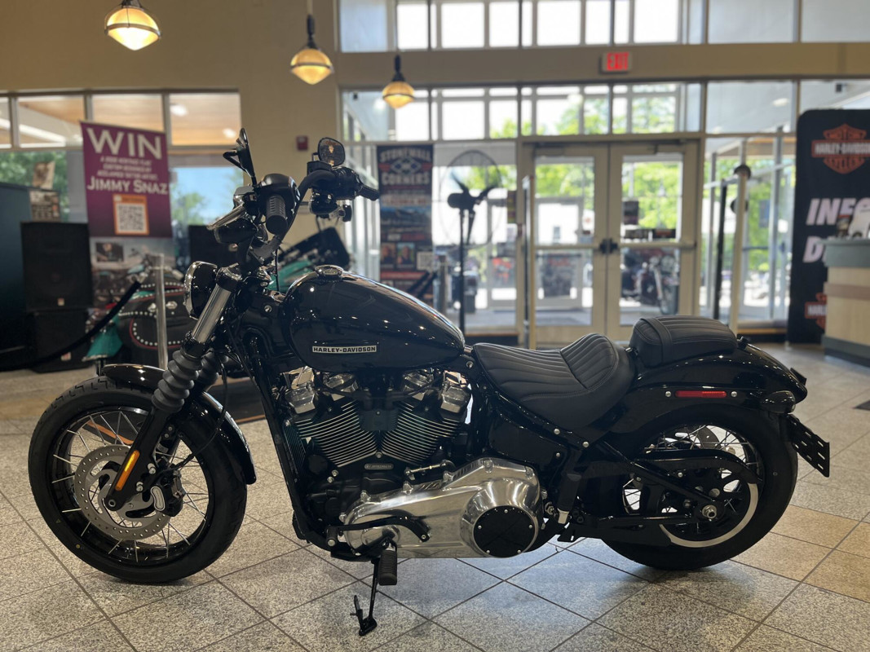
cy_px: 326
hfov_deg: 67.3
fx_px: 653
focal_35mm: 26
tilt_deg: -6.5
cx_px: 435
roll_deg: +1.1
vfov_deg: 53.1
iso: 64
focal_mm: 5.1
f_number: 1.6
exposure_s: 1/120
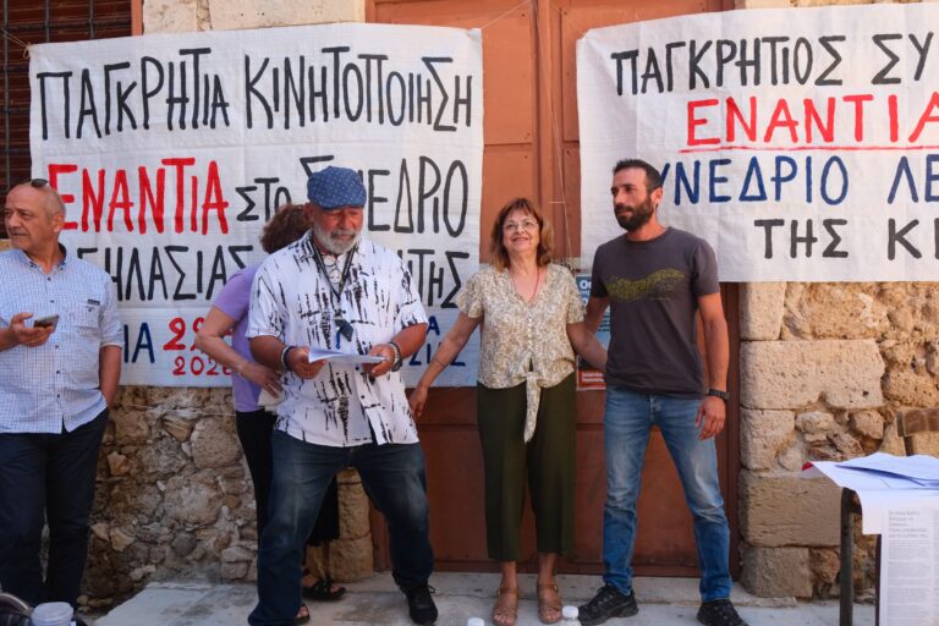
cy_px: 313
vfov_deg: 47.9
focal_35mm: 27
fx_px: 704
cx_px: 470
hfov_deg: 67.4
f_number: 4
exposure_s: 1/2000
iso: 2500
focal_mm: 18.2
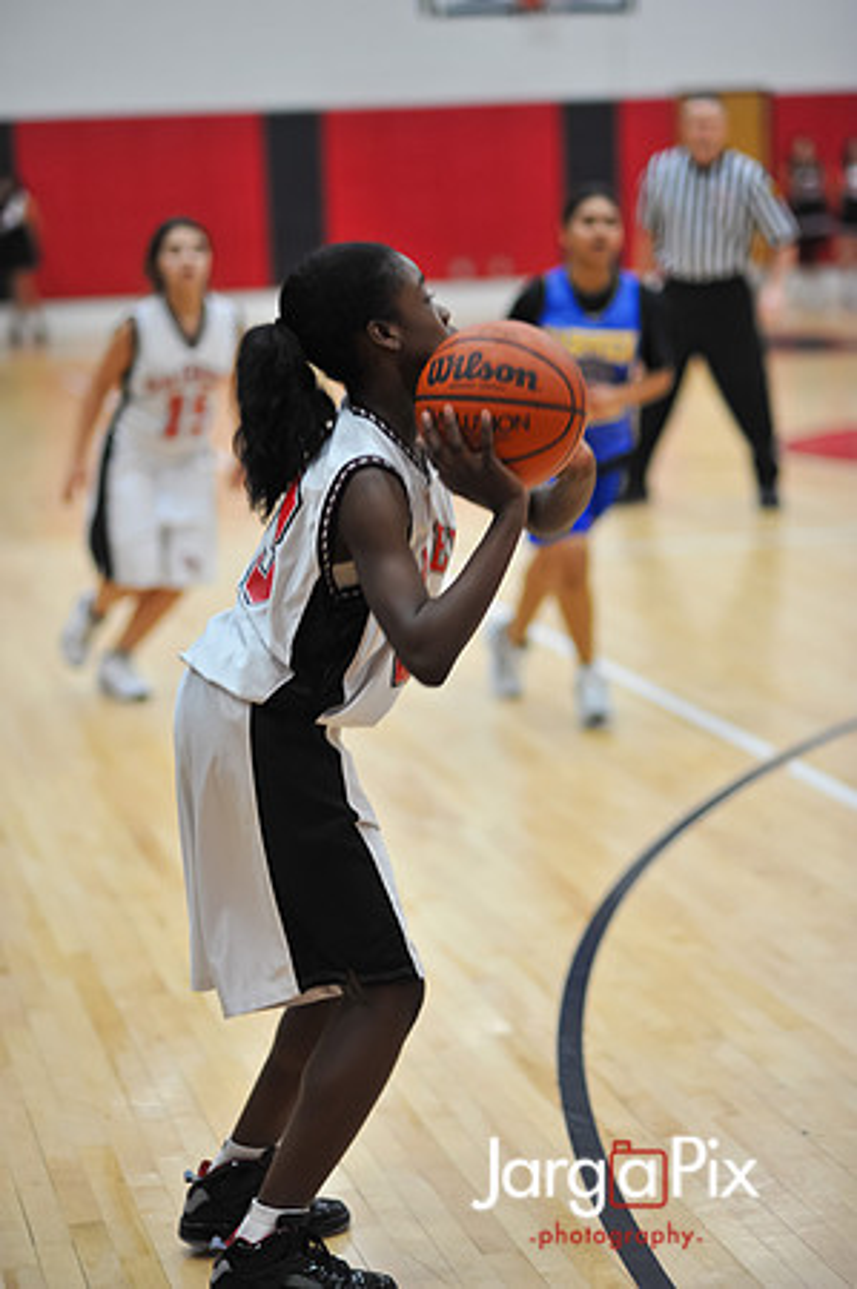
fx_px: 3042
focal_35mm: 85
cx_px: 428
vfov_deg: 23.9
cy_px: 644
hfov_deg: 16.0
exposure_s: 1/500
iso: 1250
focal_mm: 85
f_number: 2
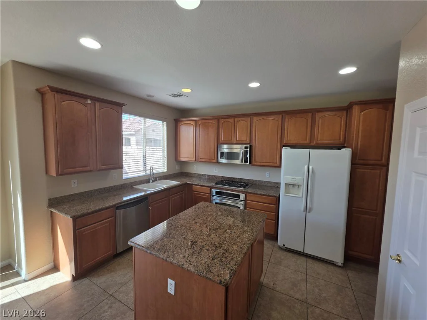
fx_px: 160
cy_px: 160
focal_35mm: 13
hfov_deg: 106.2
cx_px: 214
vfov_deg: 89.9
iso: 40
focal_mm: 2.2
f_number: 1.9
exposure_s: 1/120
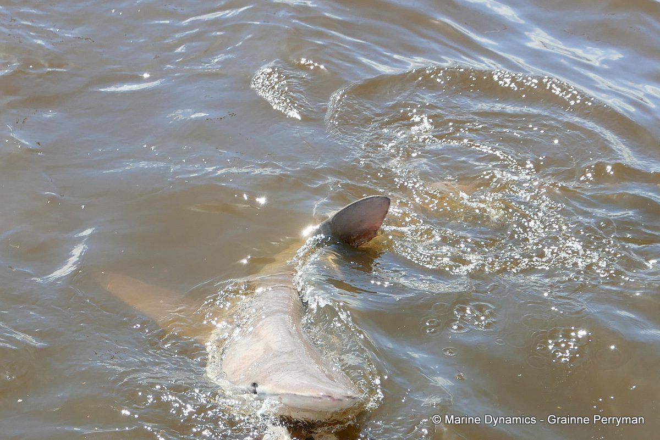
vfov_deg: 35.1
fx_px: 697
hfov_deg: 50.7
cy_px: 220
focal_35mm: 38
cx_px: 330
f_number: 3.1
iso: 125
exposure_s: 1/800
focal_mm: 13.7
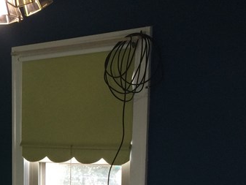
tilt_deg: -6.7
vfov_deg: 16.1
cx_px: -25
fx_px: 626
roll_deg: +0.9
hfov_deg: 21.1
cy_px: 222
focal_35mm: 88
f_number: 2.2
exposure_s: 1/30
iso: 80
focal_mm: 4.15
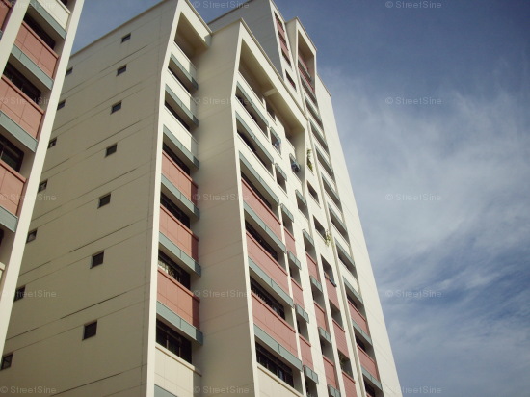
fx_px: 566
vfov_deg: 38.6
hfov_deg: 50.2
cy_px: 198
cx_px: 265
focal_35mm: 37
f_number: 5.6
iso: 80
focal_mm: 6.2
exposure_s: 1/800
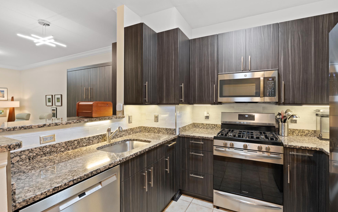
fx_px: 157
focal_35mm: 17
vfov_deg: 68.0
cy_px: 108
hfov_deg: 94.3
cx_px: 176
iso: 800
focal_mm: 16
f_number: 8
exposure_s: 1/4
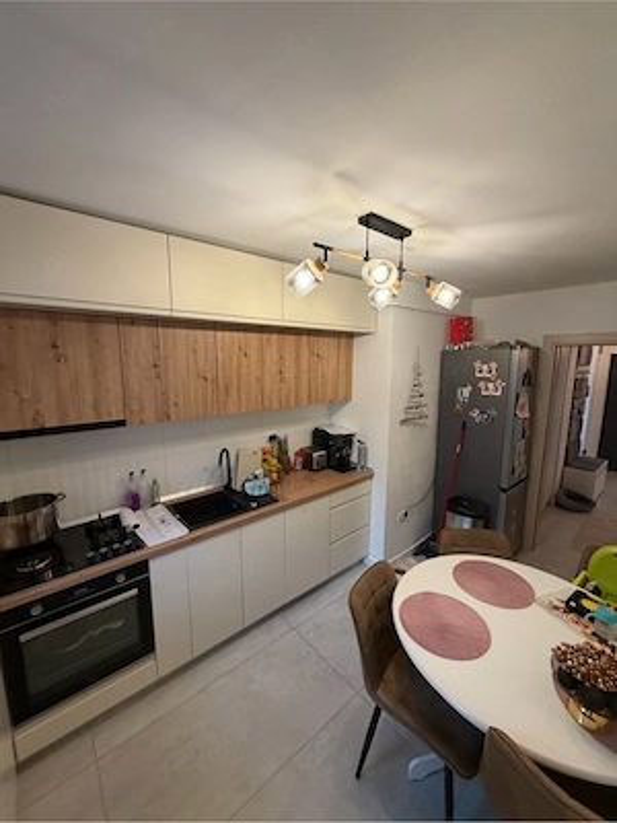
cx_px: 308
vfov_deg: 102.1
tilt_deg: -8.4
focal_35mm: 14
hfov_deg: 85.7
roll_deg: -0.3
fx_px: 333
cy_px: 412
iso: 250
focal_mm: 2.22
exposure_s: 1/50
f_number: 2.2
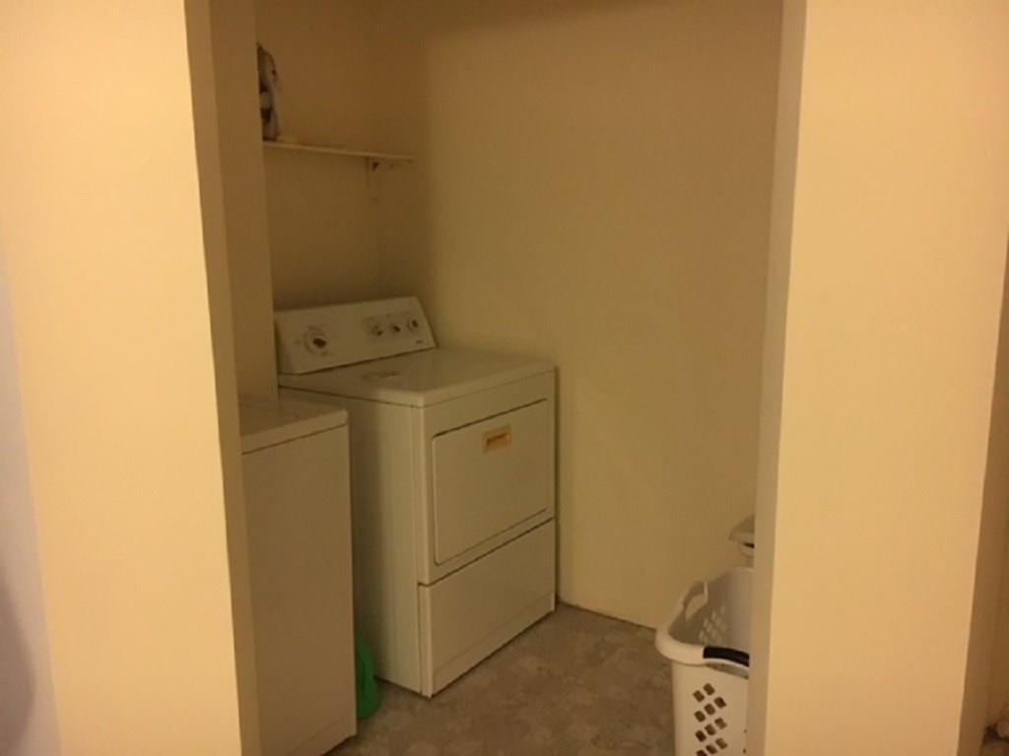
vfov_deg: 48.2
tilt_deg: -11.7
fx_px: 845
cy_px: 378
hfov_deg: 61.7
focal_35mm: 29
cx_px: 504
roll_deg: +1.4
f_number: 2.2
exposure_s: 1/17
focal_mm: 4.15
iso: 320
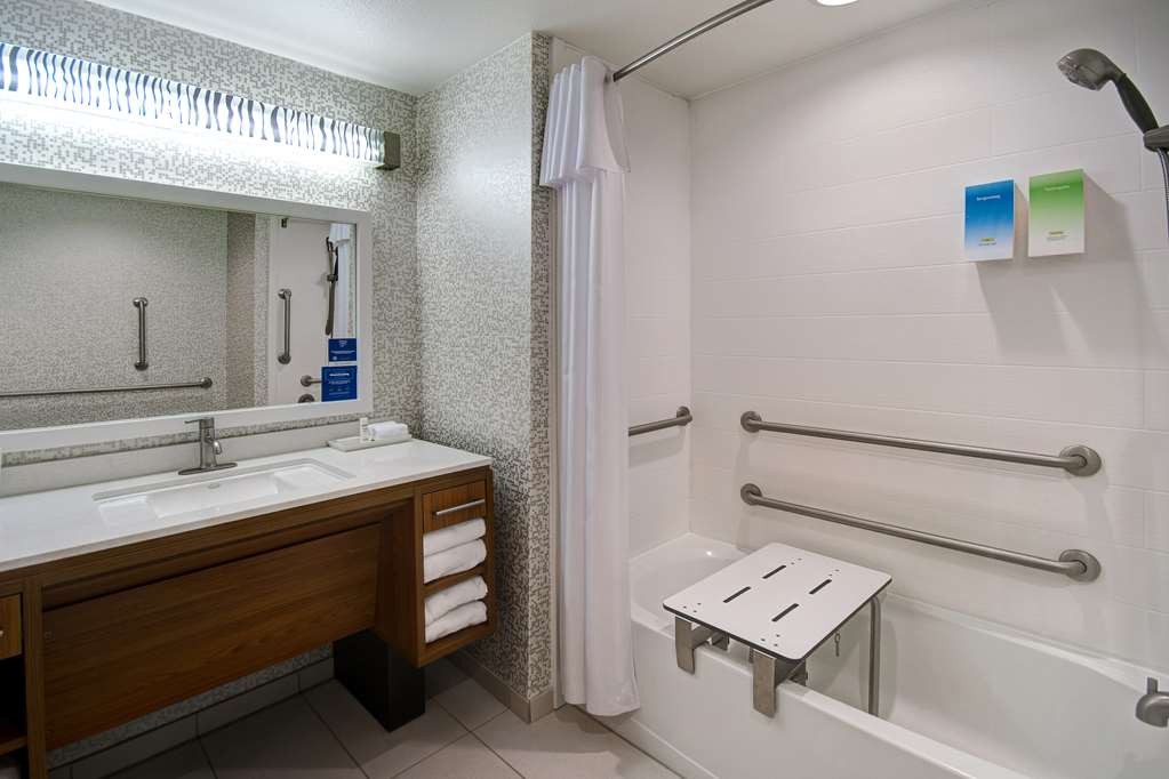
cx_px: 584
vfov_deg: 77.3
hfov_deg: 100.4
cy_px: 390
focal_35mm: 15
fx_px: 487
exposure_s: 1/60
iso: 250
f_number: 7.1
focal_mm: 10
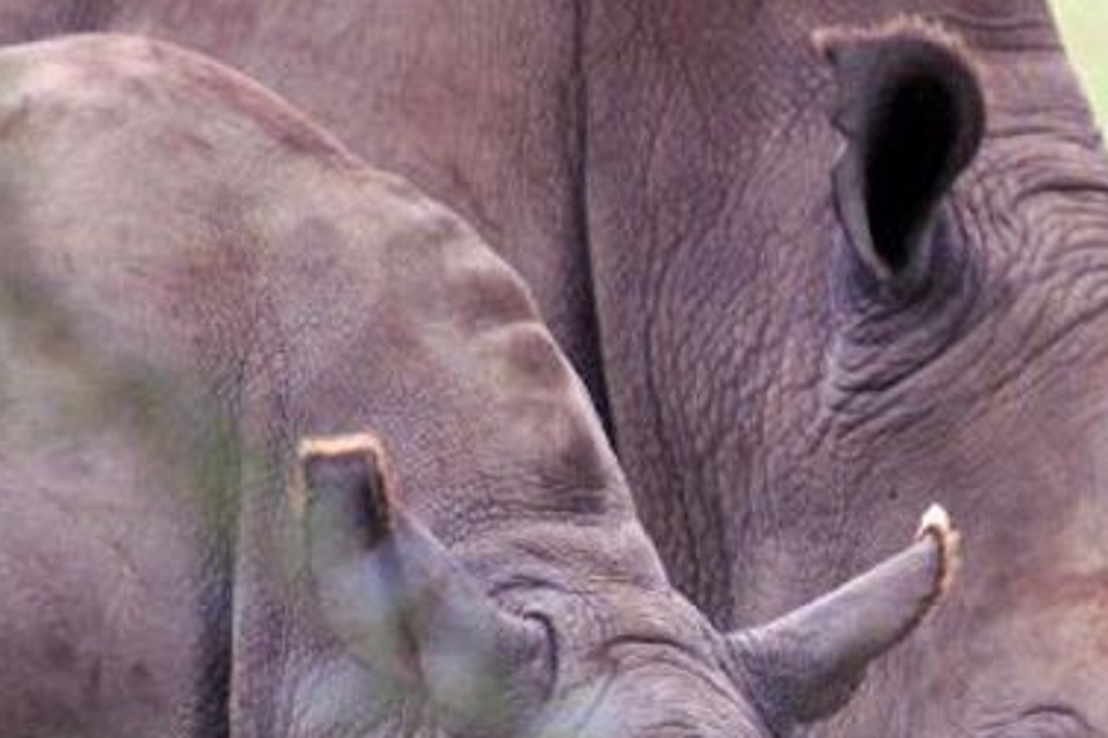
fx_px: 62695
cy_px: 854
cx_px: 1252
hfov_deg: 1.0
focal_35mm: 2038
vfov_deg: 0.7
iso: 800
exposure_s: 1/320
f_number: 6.3
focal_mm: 500
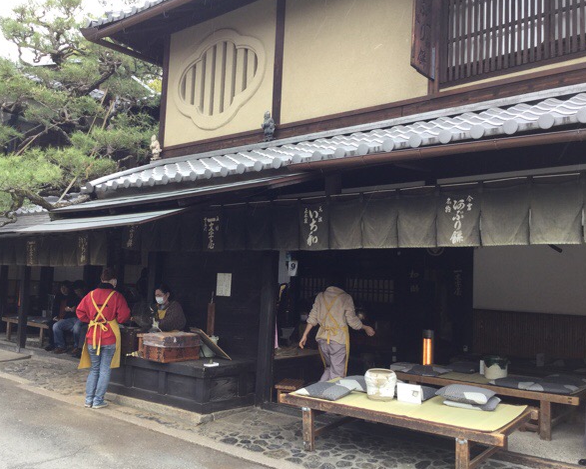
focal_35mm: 33
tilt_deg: +4.1
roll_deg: -4.5
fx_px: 572
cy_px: 233
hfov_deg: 54.2
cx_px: 280
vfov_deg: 44.5
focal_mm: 3.3
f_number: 2.4
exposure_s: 1/120
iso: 32
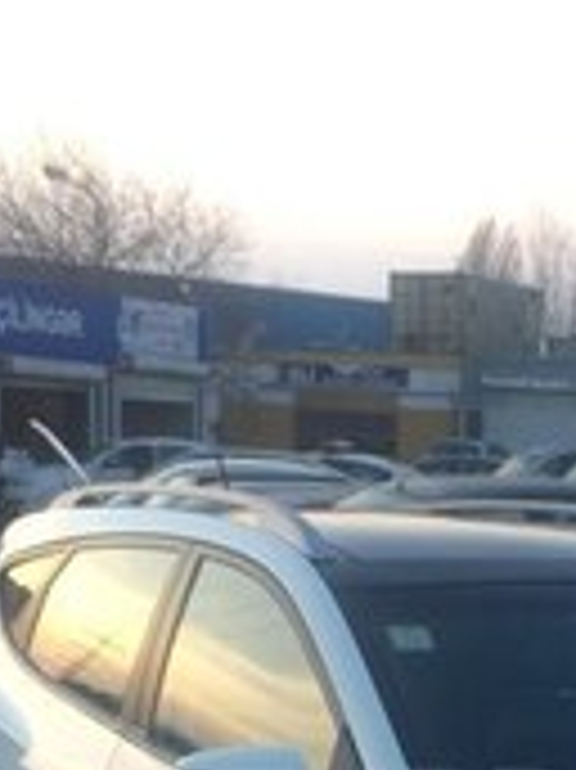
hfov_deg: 17.2
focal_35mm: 84
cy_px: 820
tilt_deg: -11.1
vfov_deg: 22.2
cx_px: 562
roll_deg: -3.5
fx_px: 1866
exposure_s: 1/100
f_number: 2.2
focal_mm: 4.15
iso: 32
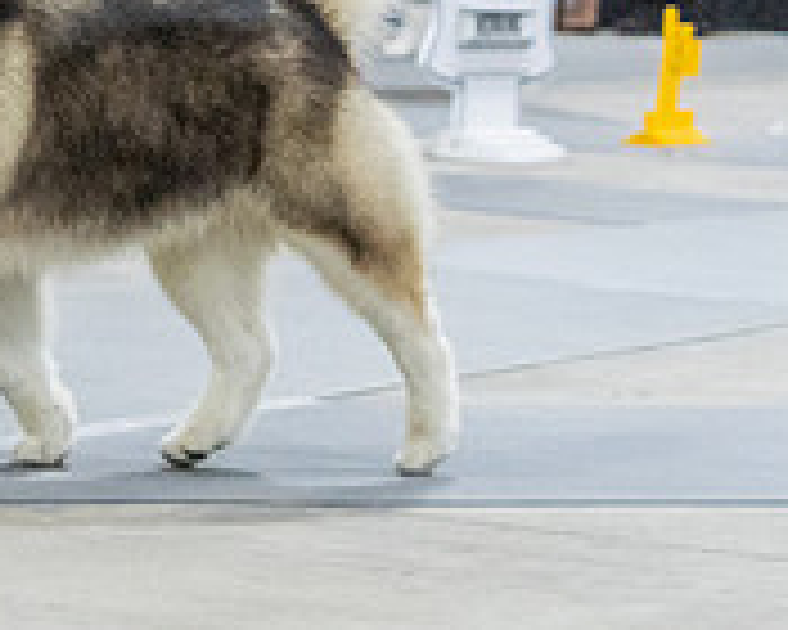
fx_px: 5924
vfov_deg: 6.1
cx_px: -155
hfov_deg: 7.5
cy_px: -126
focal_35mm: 254
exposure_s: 1/320
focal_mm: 70
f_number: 3.2
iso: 6400
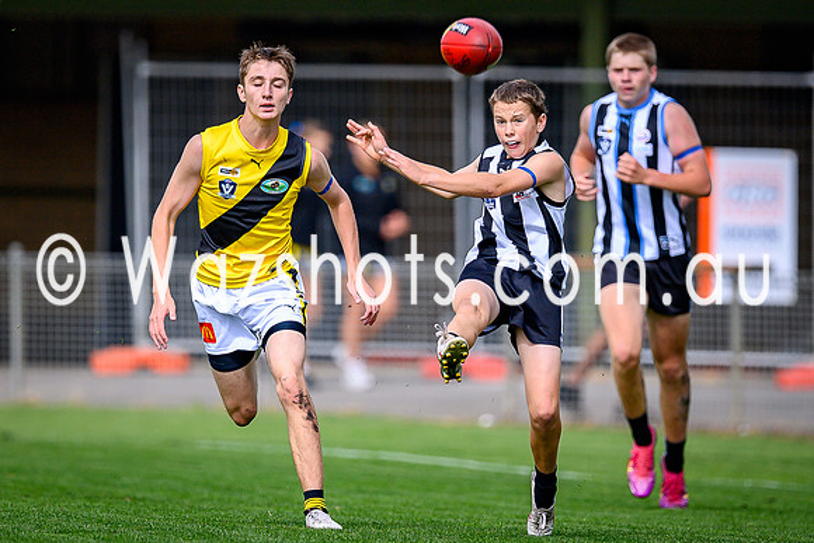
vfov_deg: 1.5
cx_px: 367
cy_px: 233
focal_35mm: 939
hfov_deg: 2.2
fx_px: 21228
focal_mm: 500
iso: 200
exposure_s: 1/1600
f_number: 4
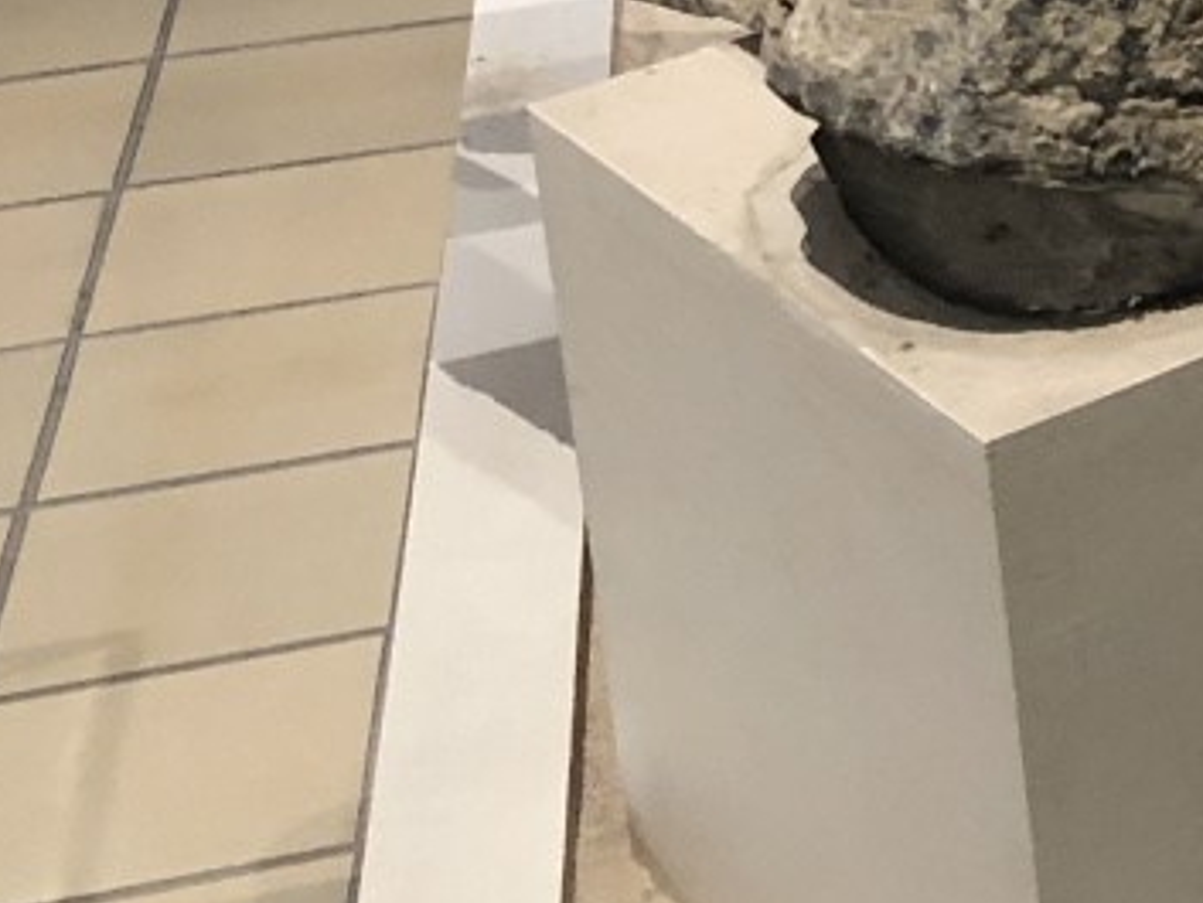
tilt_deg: -18.9
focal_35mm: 127
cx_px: 2484
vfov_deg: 11.2
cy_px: -470
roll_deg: -1.4
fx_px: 4415
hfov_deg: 13.2
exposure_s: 1/17
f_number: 1.8
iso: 50
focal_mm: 3.99
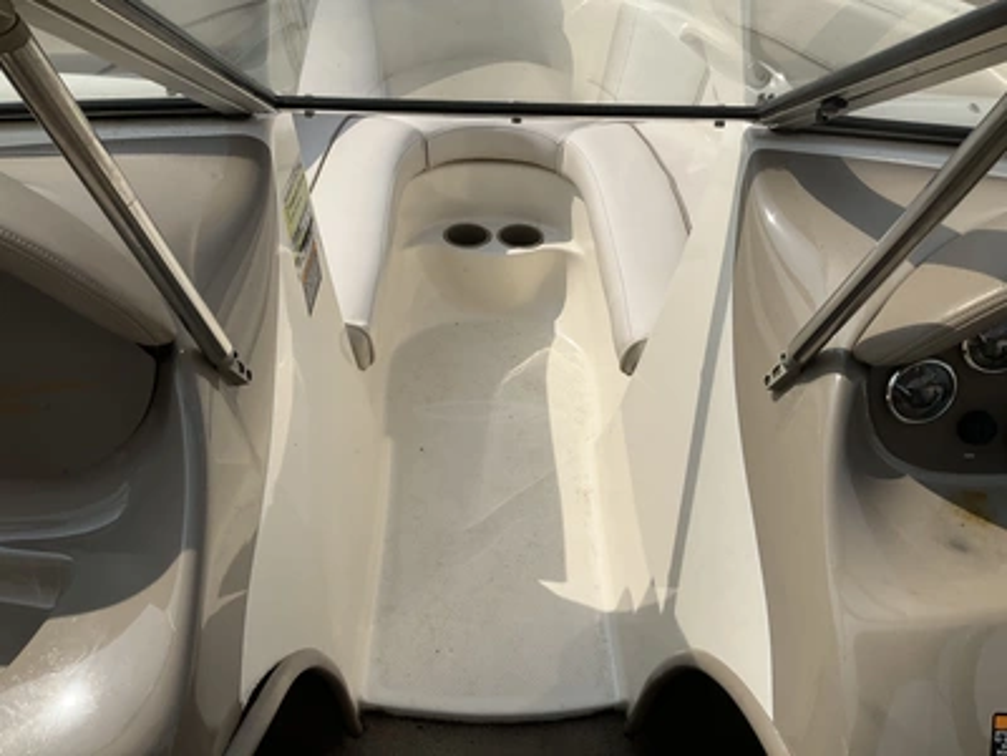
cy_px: 378
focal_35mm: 29
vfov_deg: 48.2
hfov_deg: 61.7
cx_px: 504
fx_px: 844
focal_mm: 3
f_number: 1.8
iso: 25
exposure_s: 1/4065
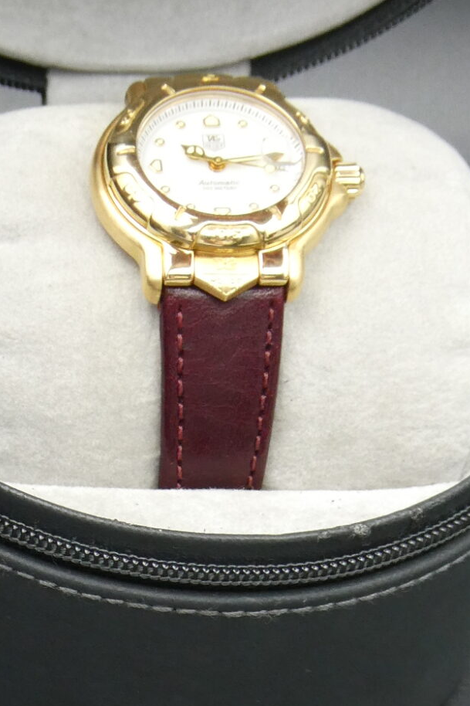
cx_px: -225
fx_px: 1998
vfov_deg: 19.6
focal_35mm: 102
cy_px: 648
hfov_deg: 12.8
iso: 250
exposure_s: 1/80
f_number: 3.7
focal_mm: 6.3
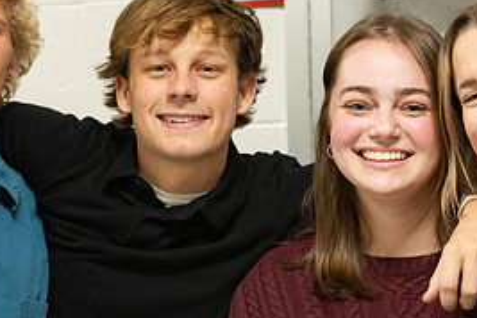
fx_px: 2014
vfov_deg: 9.0
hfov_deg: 13.5
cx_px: 234
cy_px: 194
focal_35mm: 152
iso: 1600
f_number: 2.8
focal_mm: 70
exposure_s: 1/200
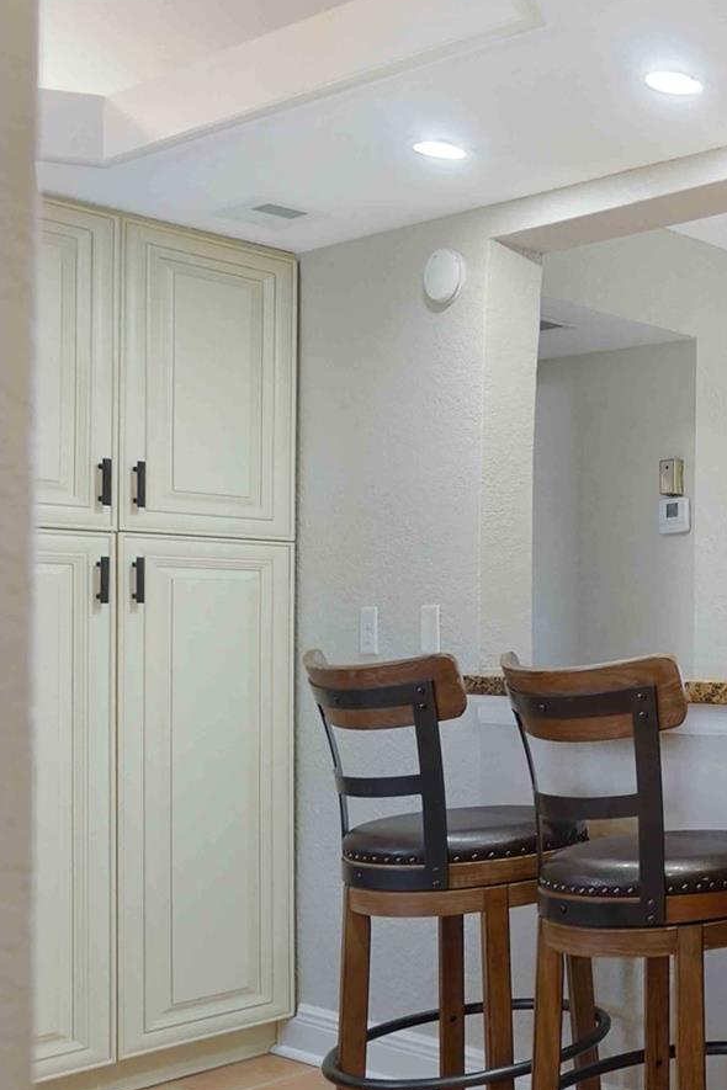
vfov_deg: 51.8
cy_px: 606
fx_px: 1121
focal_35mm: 37
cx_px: 1241
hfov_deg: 23.3
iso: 1250
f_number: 5
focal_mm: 16
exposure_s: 1/200
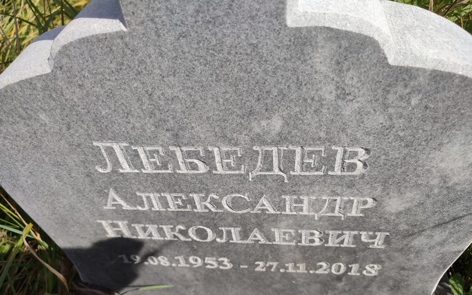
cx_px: 233
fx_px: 347
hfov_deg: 68.4
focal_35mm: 27
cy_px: 173
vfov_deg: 45.9
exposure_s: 1/800
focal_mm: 6.04
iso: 50
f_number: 1.9
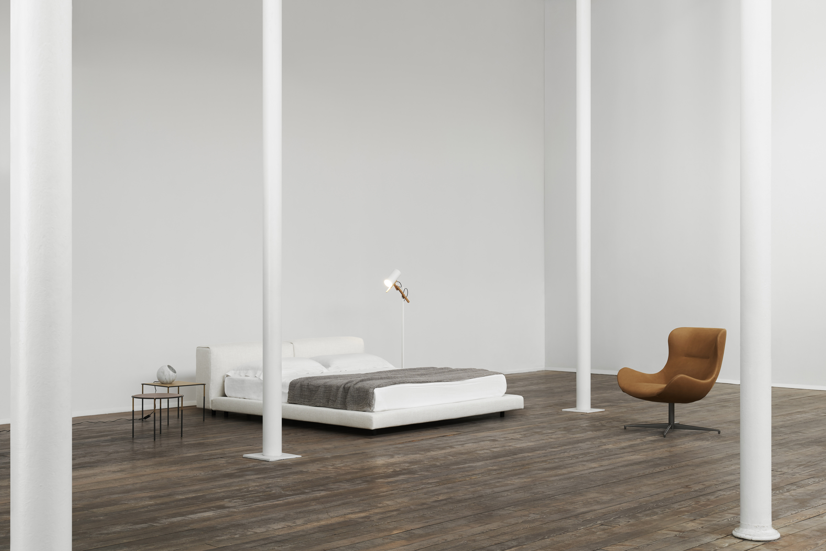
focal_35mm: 51
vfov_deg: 26.5
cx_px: 413
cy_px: 276
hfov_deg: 38.9
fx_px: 1170
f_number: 11
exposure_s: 1/1.25
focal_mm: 51
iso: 50
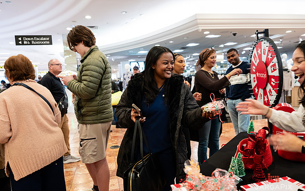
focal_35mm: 26
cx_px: 152
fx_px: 216
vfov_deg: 47.6
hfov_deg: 70.4
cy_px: 98
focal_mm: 24
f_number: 3.2
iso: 1000
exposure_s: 1/125
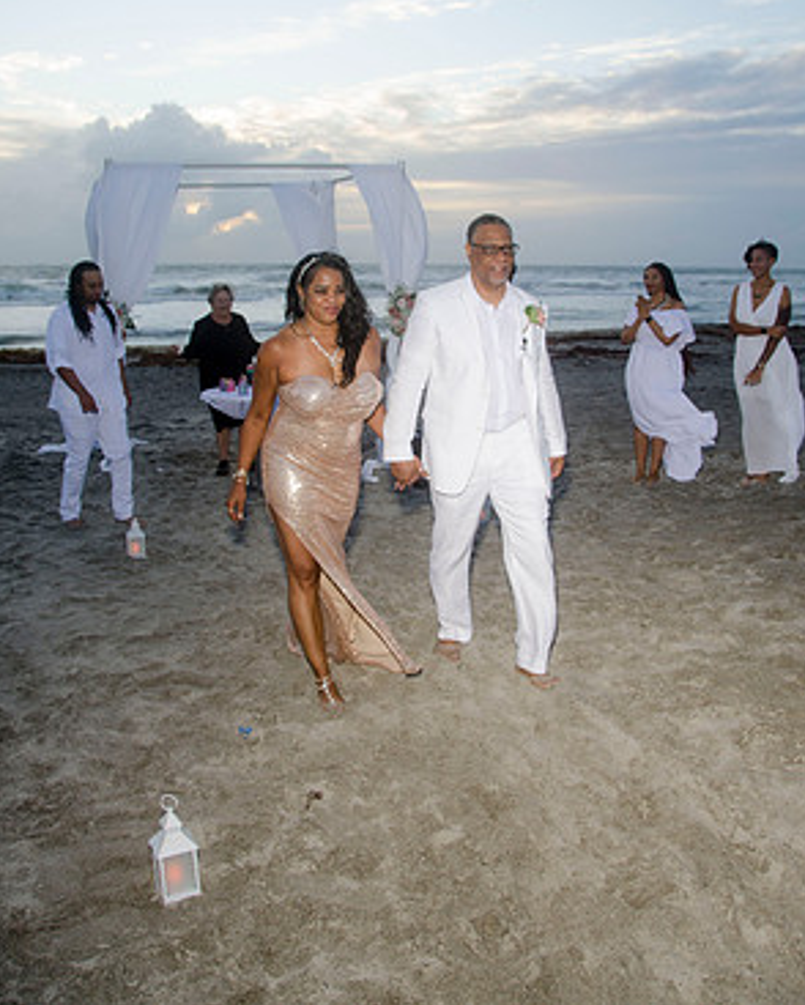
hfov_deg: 47.1
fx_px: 922
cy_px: 392
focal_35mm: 31
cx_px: 402
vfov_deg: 56.6
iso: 200
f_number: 5.6
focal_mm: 18
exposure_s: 1/125
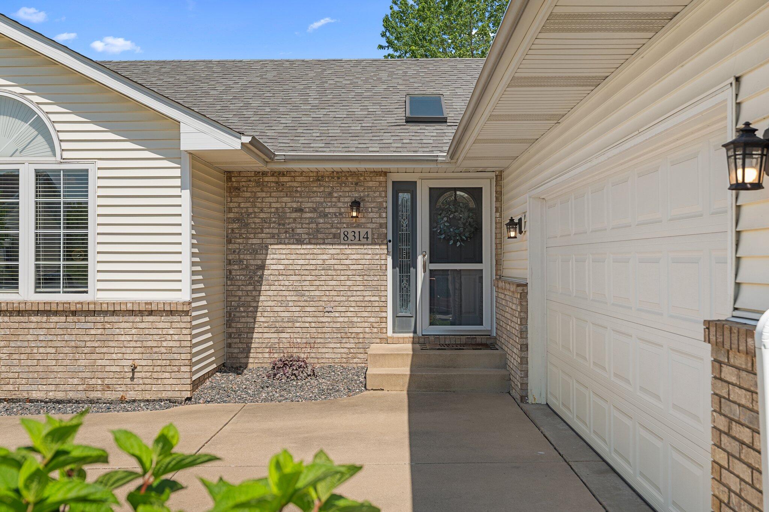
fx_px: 769
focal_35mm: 36
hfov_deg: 53.1
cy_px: 256
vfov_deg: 36.9
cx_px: 384
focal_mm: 24
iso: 64
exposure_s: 1/125
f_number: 4
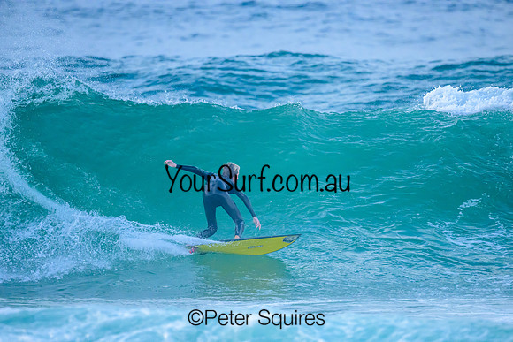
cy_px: 171
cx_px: 256
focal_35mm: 800
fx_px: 11402
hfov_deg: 2.6
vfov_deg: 1.7
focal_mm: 800
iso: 4500
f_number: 6.3
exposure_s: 1/2000
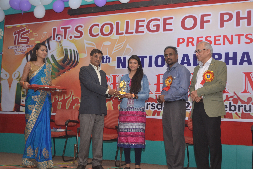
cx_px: 134
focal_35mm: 51
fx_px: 358
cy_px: 86
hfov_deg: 38.9
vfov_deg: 26.5
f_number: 5.6
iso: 800
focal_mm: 32
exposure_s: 1/100
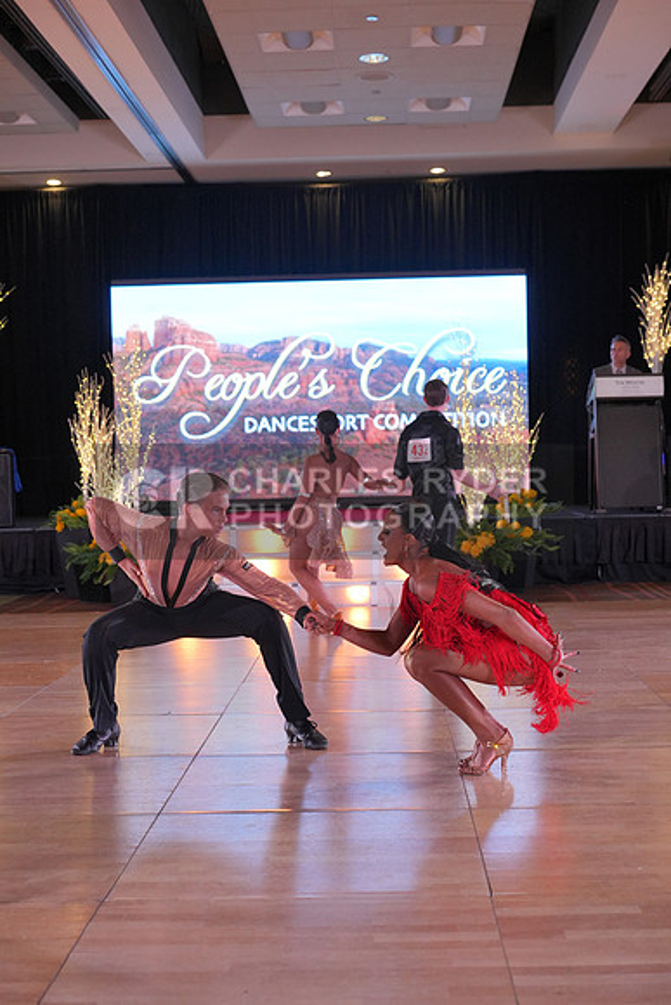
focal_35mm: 55
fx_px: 1537
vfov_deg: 36.2
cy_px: 502
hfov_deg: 24.6
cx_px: 336
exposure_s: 1/400
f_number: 4
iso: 2000
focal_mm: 55
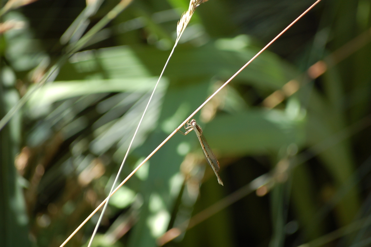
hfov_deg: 7.6
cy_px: 124
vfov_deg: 5.1
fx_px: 2781
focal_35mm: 270
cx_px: 186
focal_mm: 180
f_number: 5.6
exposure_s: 1/160
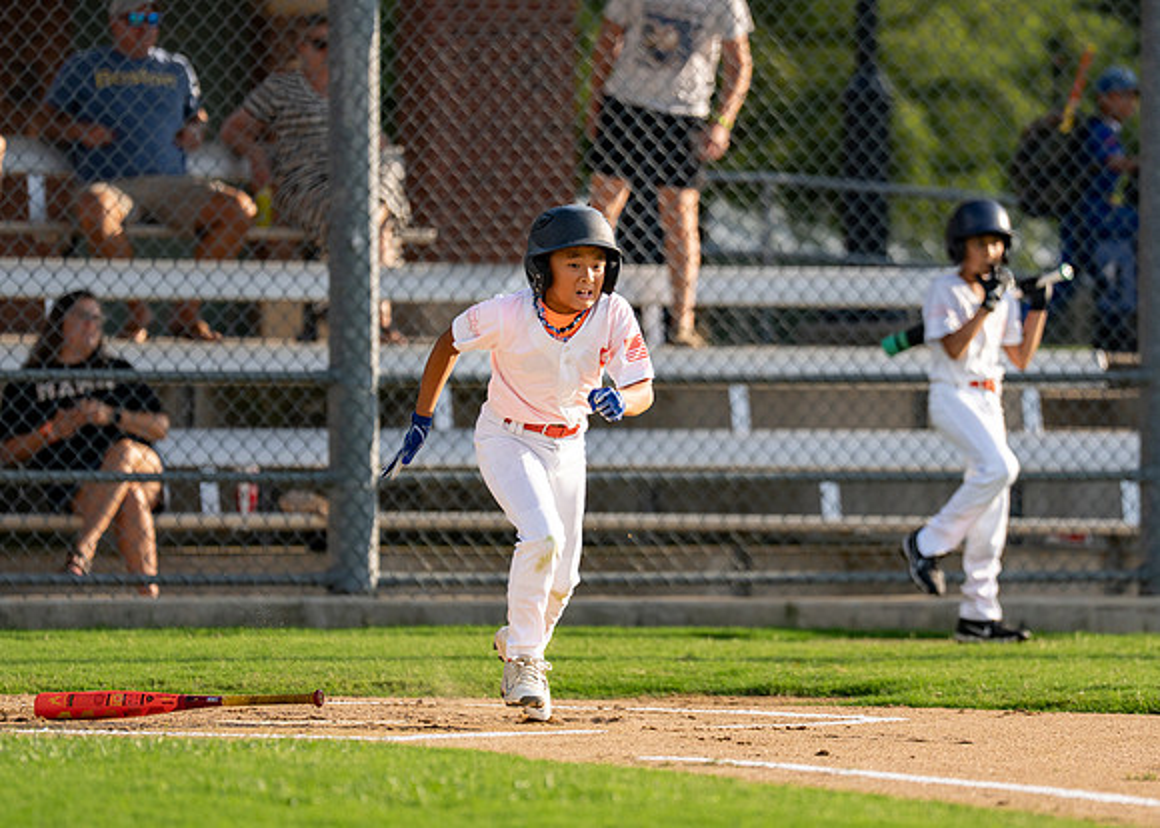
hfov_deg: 6.4
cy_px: 443
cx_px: 691
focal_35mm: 314
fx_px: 10329
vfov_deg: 4.6
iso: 400
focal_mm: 197
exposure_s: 1/4000
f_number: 2.8
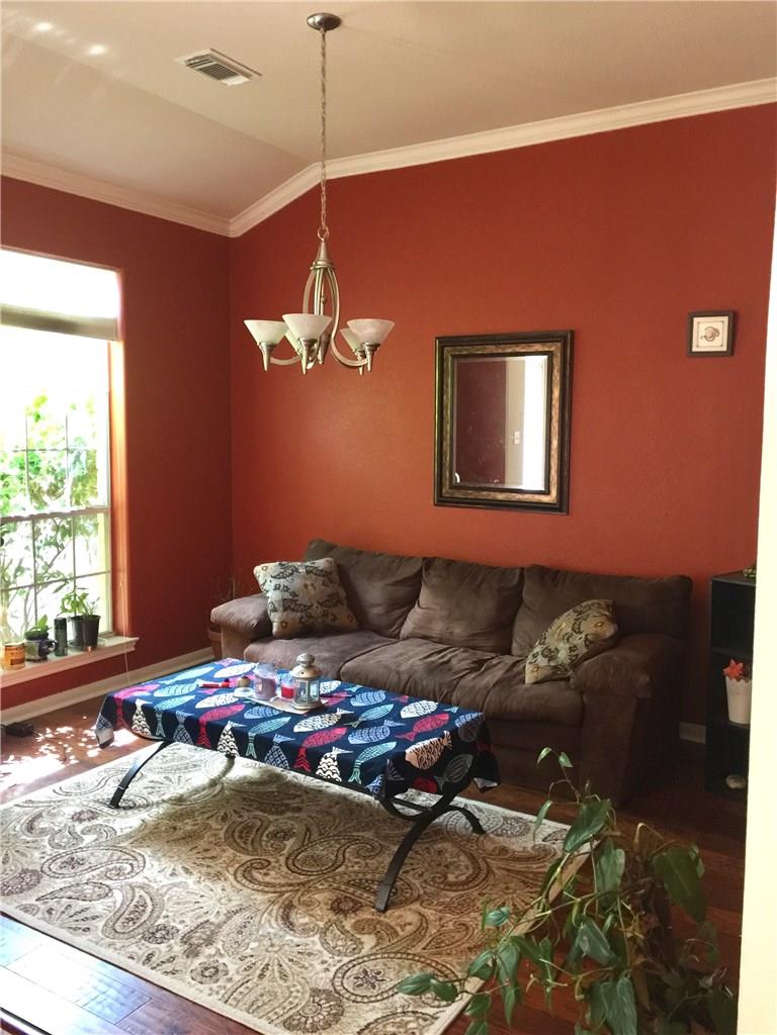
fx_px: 868
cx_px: 388
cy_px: 518
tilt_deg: -4.3
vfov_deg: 61.7
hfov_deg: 48.2
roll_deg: +0.6
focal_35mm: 29
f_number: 2.2
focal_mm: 4.15
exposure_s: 1/15
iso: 125
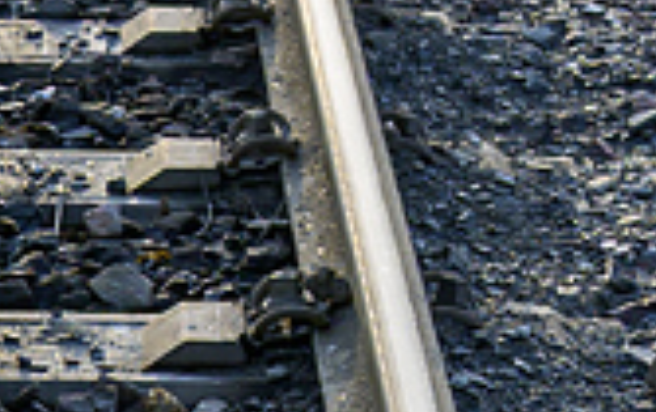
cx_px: 75
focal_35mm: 210
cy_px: 1067
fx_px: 3762
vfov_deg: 6.0
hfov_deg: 9.9
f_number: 8
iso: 200
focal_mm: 23
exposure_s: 1/90
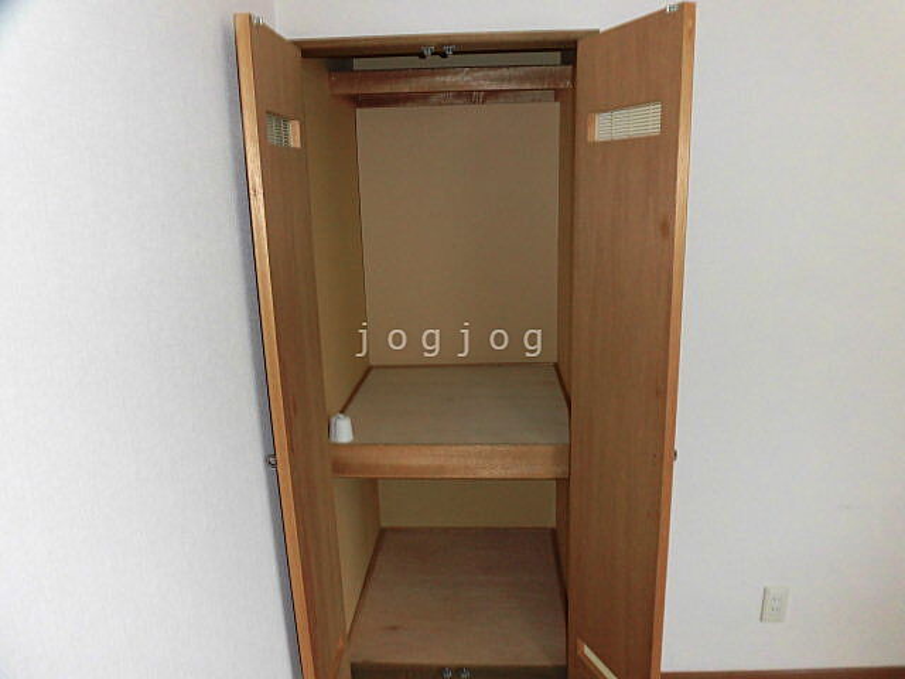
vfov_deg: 56.8
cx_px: 452
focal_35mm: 24
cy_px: 340
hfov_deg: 71.6
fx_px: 627
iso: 100
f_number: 3.1
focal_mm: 4.3
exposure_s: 1/40
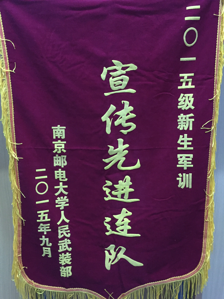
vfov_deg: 61.7
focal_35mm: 29
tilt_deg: -10.1
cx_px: 112
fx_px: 250
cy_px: 150
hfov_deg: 48.2
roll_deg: +0.9
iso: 320
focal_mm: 4.15
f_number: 2.2
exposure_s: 1/17
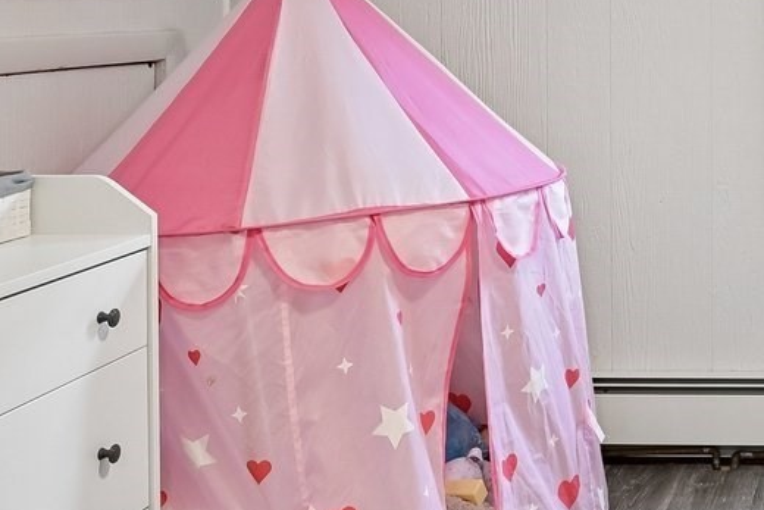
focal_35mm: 63
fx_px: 1337
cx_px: 858
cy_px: -5
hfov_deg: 28.7
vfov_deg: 20.8
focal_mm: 16
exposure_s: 1/13
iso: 400
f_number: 8
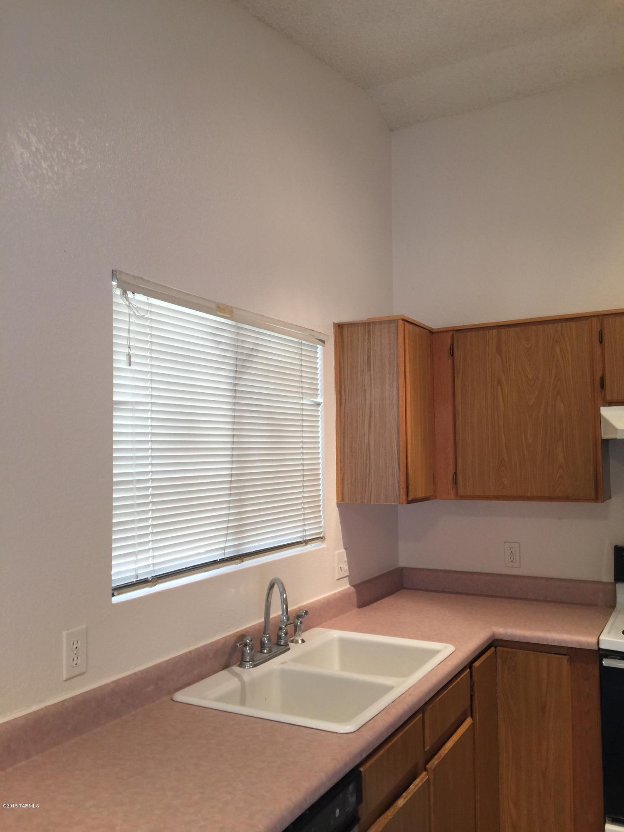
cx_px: 312
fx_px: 697
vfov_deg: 61.7
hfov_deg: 48.2
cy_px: 416
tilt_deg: +3.0
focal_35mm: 29
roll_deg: +0.4
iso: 32
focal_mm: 4.15
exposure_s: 1/15
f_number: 2.2
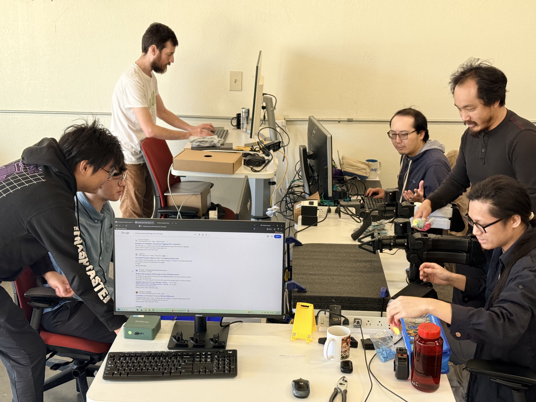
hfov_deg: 39.7
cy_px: 201
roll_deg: -1.0
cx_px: 268
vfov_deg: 30.3
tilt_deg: -17.9
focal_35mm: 48
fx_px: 743
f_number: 1.78
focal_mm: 6.76
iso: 50
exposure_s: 1/121
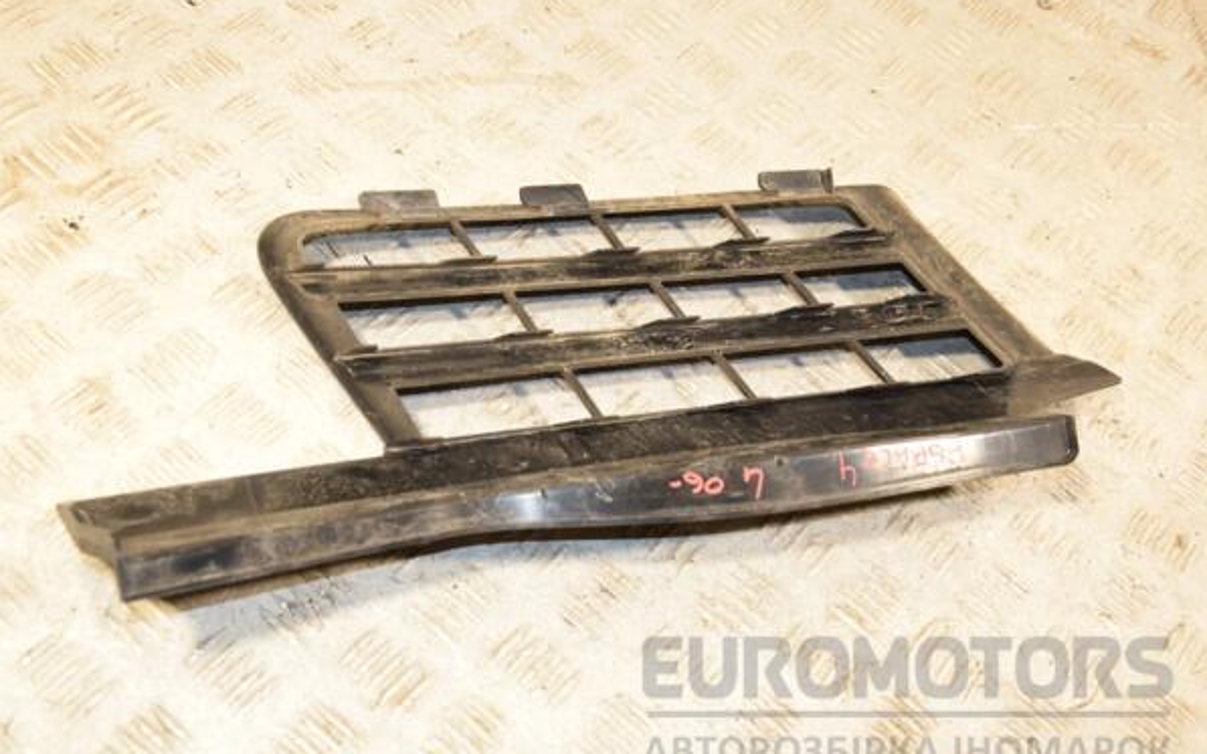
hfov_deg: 46.2
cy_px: 398
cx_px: 605
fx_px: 1414
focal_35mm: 43
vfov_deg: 29.8
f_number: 5
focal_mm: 28
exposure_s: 1/200
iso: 800
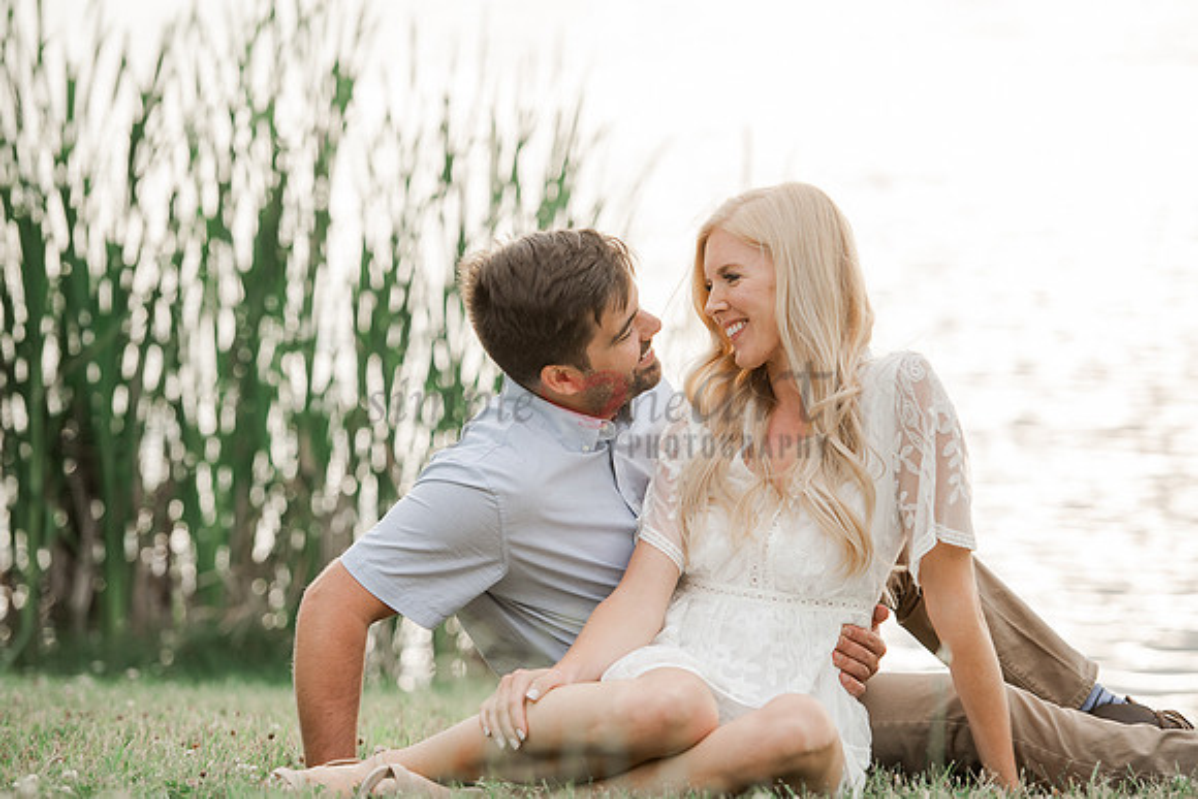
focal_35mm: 140
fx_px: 4660
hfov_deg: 14.7
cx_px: 599
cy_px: 400
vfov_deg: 9.8
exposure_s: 1/200
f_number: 3.2
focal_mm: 140
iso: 200
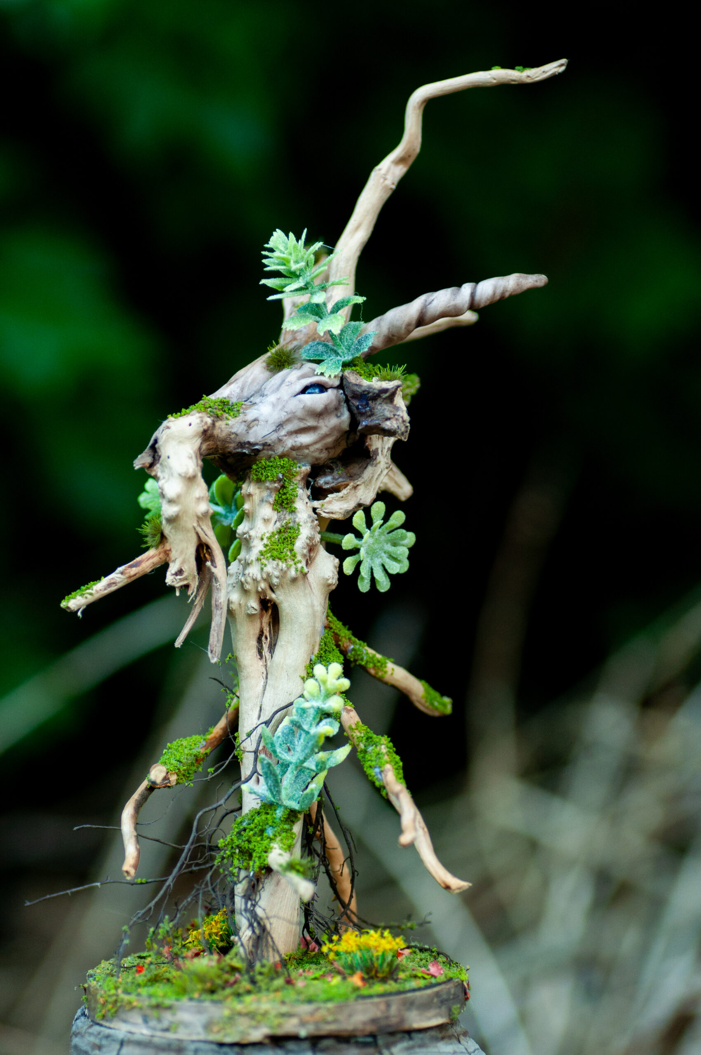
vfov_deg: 15.2
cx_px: 350
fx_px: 3954
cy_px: 528
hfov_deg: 10.1
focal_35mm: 135
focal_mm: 90
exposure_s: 1/200
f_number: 4.5
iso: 640
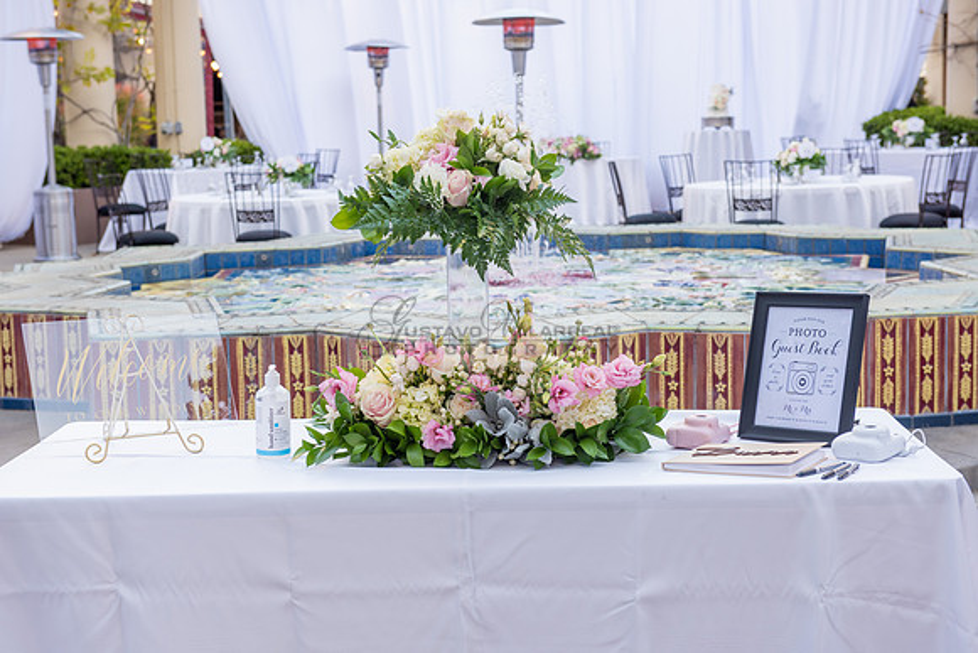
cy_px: 326
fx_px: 1693
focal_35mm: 62
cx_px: 489
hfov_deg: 32.2
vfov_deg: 21.8
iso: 500
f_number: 5.6
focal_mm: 58
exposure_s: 1/160
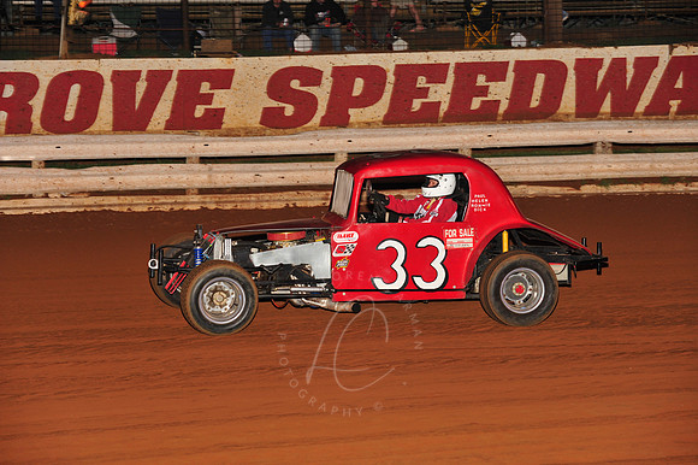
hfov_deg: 17.1
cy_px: 232
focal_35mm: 120
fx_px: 2325
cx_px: 349
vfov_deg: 11.4
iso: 800
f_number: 6.3
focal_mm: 120
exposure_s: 1/250
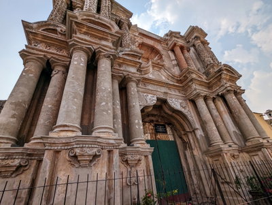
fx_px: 126
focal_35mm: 16
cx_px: 136
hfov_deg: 94.4
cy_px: 102
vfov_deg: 78.2
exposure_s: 1/3086
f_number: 2.2
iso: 50
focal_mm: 2.35
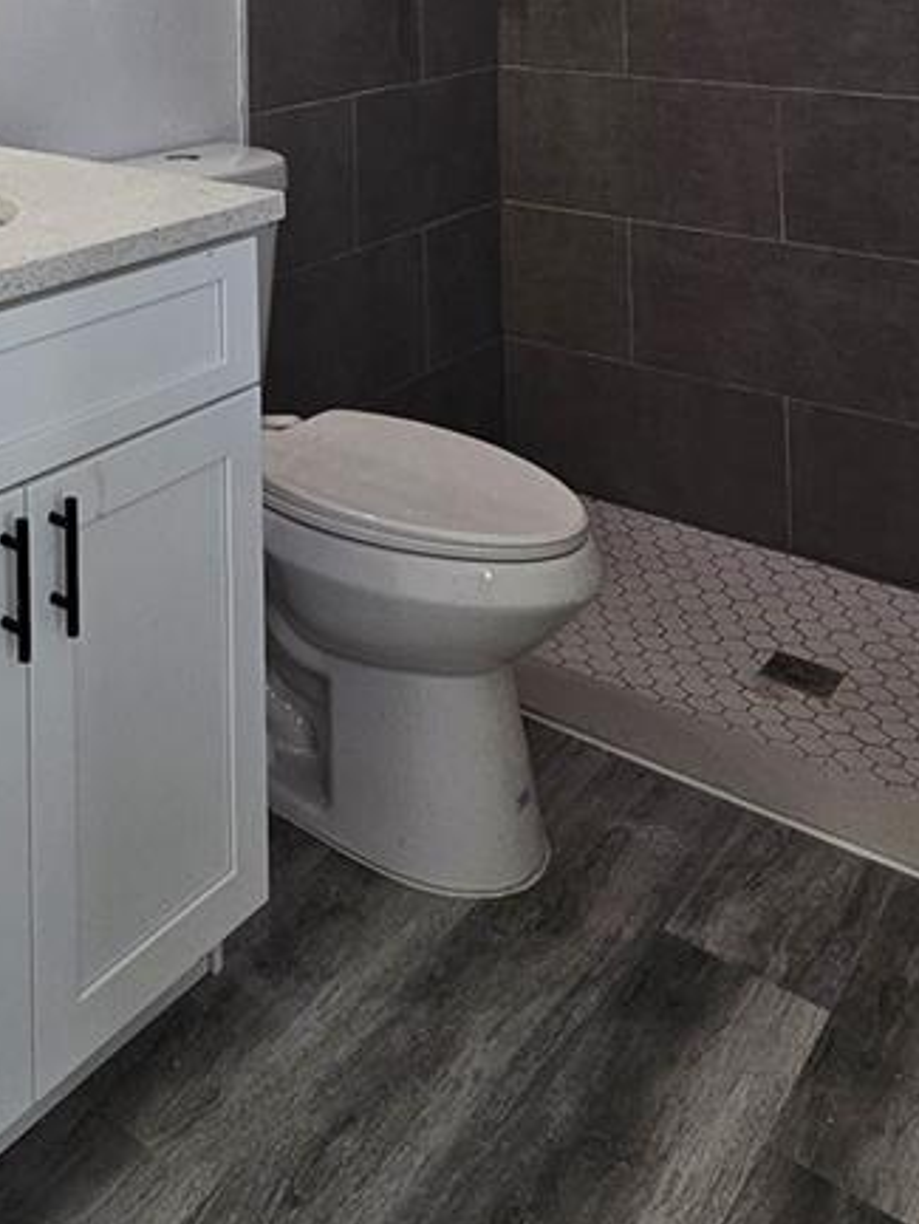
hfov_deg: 36.2
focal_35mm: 36
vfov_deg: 40.0
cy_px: -170
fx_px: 1274
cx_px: 28
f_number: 2.2
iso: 64
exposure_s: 1/120
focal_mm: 2.2
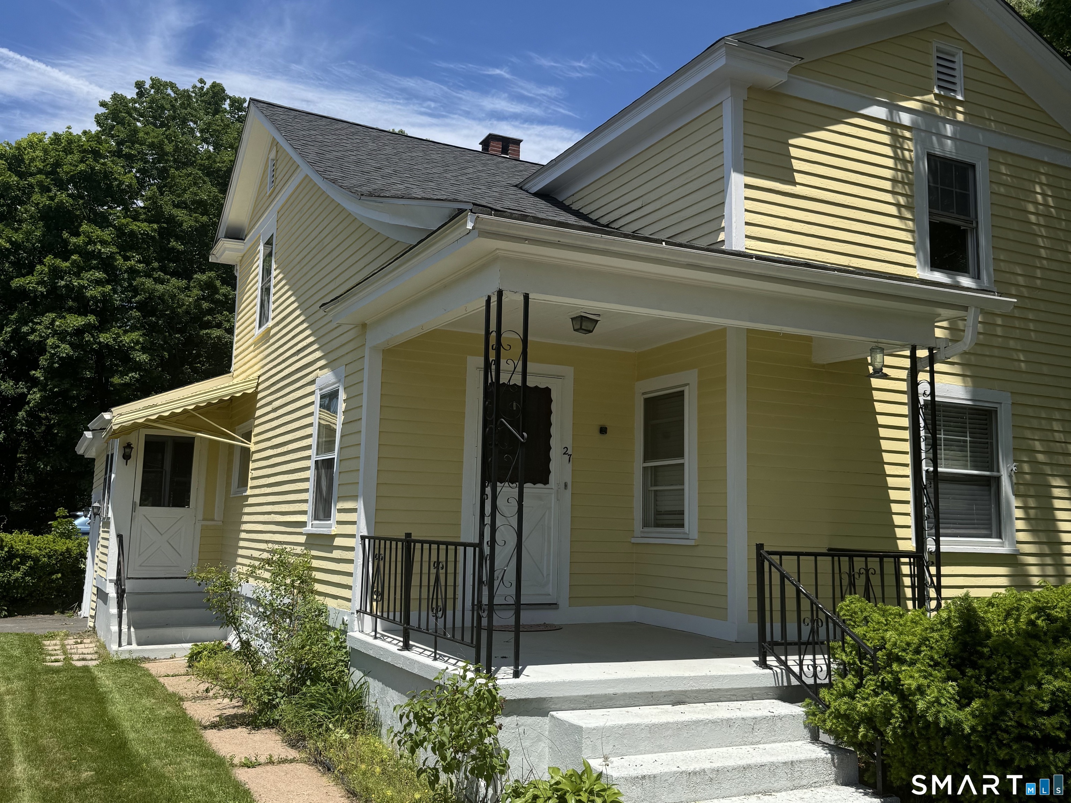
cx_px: 536
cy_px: 402
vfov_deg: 56.8
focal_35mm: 24
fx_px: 743
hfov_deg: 71.6
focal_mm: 6.76
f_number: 1.78
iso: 80
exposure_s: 1/5000
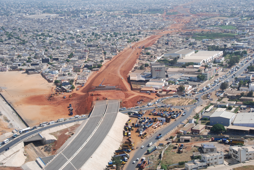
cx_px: 127
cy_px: 85
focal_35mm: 63
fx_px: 445
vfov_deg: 21.7
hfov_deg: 31.8
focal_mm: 42
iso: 100
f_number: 8
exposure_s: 1/250
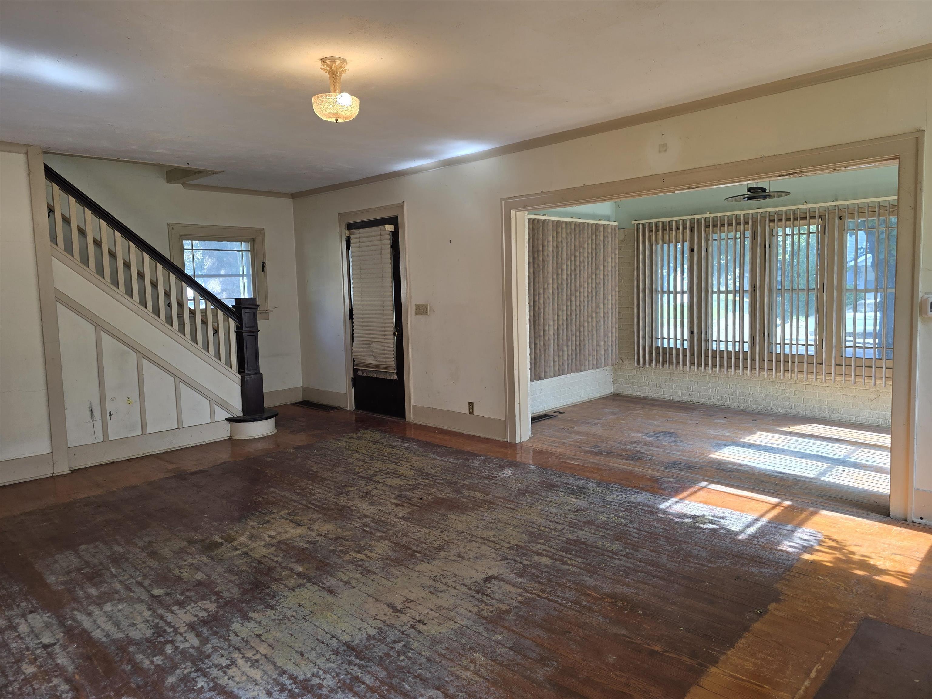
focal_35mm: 23
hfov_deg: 73.9
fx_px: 619
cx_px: 466
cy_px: 350
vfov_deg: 58.9
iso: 50
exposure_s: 1/120
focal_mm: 6.3
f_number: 1.7
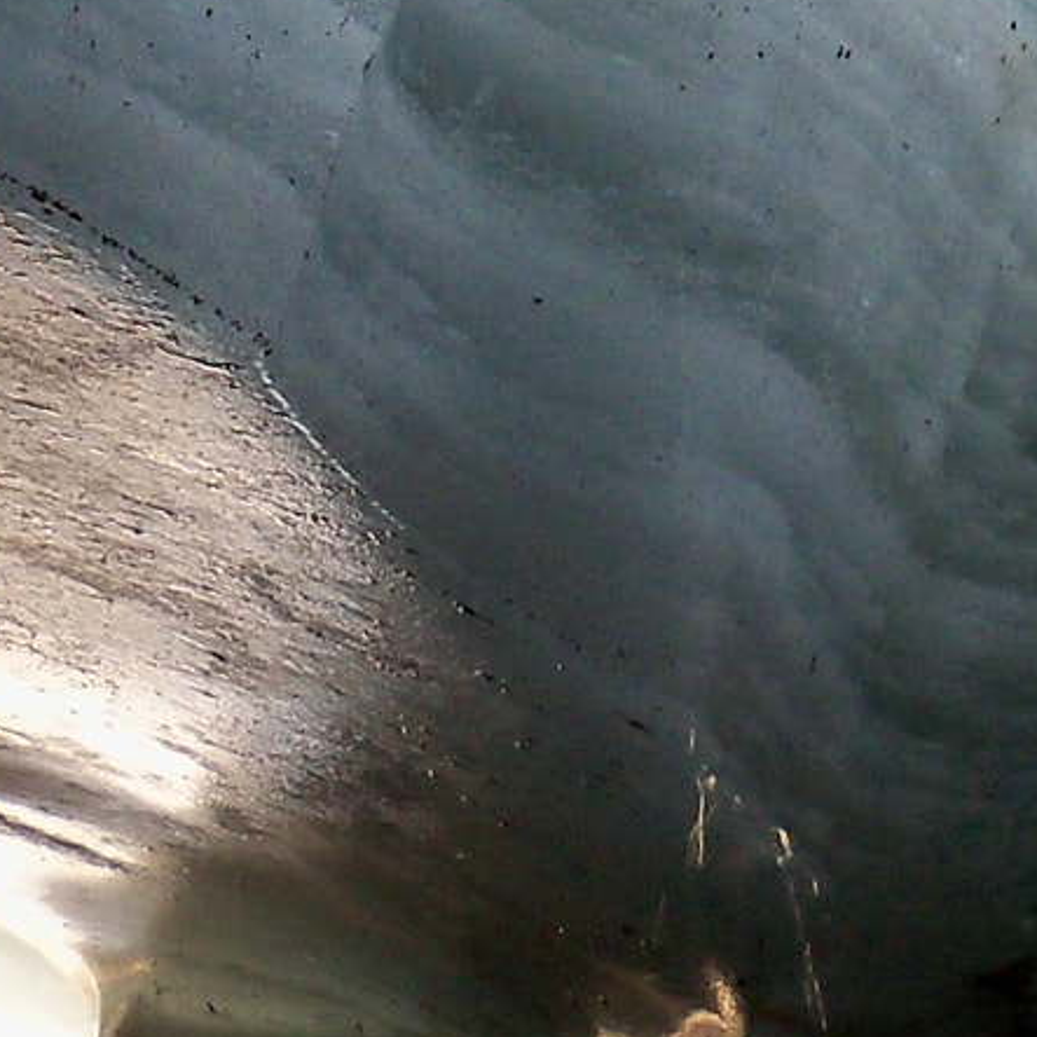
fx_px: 4847
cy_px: -204
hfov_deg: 12.2
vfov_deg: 12.0
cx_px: 531
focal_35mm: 143
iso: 160
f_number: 3.5
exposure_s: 1/40
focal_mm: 6.2
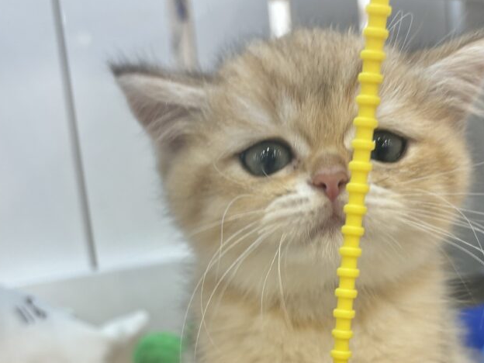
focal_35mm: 50
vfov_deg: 28.1
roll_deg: +5.4
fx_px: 699
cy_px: 321
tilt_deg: -12.2
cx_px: 268
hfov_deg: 38.1
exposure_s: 1/50
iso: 80
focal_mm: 5.96
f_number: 1.6
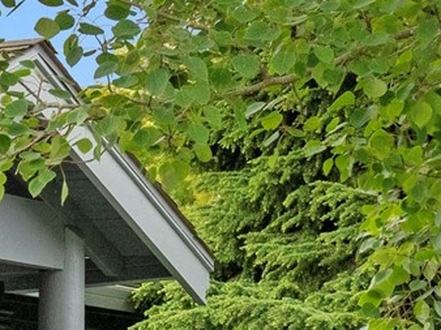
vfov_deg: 5.8
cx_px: -486
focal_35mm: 251
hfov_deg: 7.5
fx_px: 3195
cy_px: 624
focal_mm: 35
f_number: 7.1
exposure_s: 1/500
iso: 1250
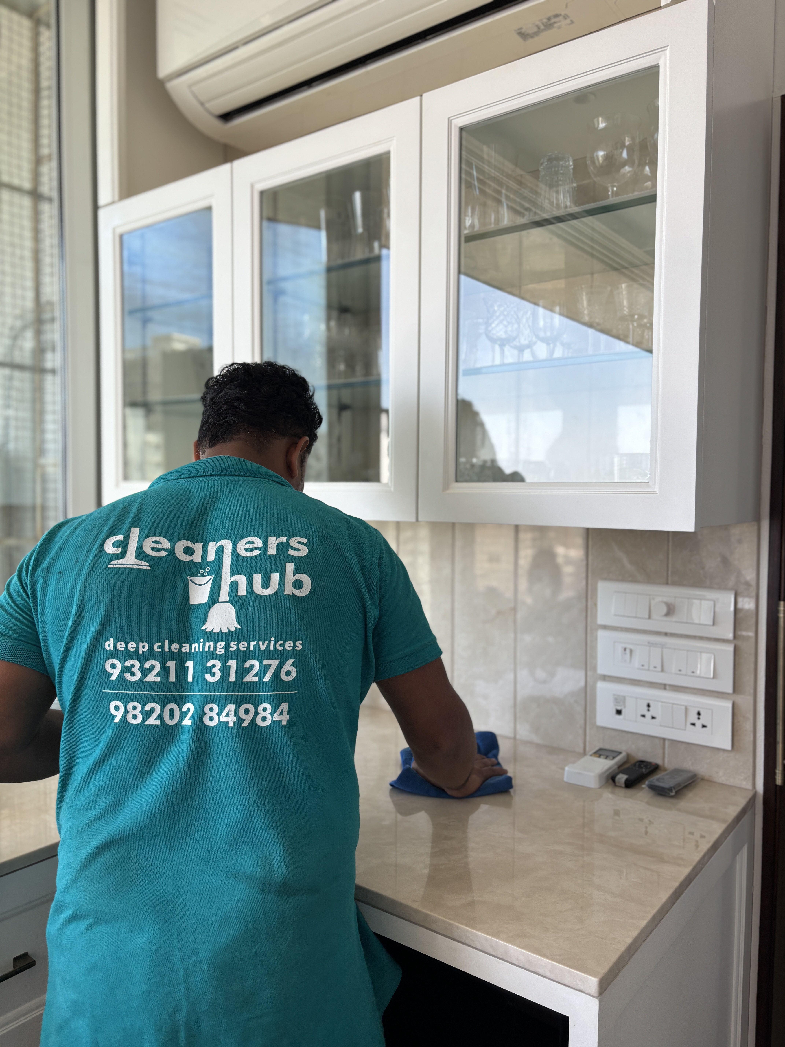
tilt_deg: -3.2
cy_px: 524
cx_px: 392
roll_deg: -0.8
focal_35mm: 26
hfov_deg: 53.1
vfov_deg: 67.3
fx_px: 786
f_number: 1.6
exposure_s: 1/276
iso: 50
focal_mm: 5.96
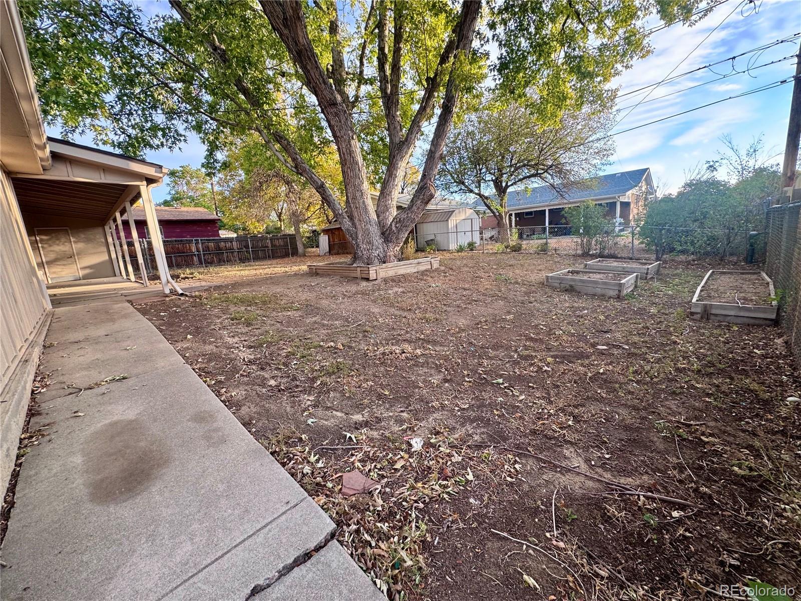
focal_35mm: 14
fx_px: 324
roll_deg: +3.8
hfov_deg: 102.1
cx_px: 400
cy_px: 300
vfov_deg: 85.7
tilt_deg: -11.0
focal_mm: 2.22
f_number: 2.2
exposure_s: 1/99
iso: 50
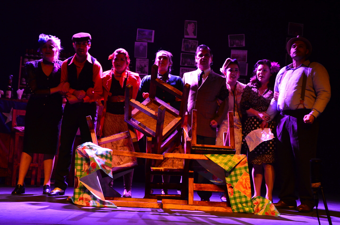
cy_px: 112
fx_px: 566
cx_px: 170
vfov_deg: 22.5
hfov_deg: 33.5
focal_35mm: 60
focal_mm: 40
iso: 1600
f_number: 6.3
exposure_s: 1/13
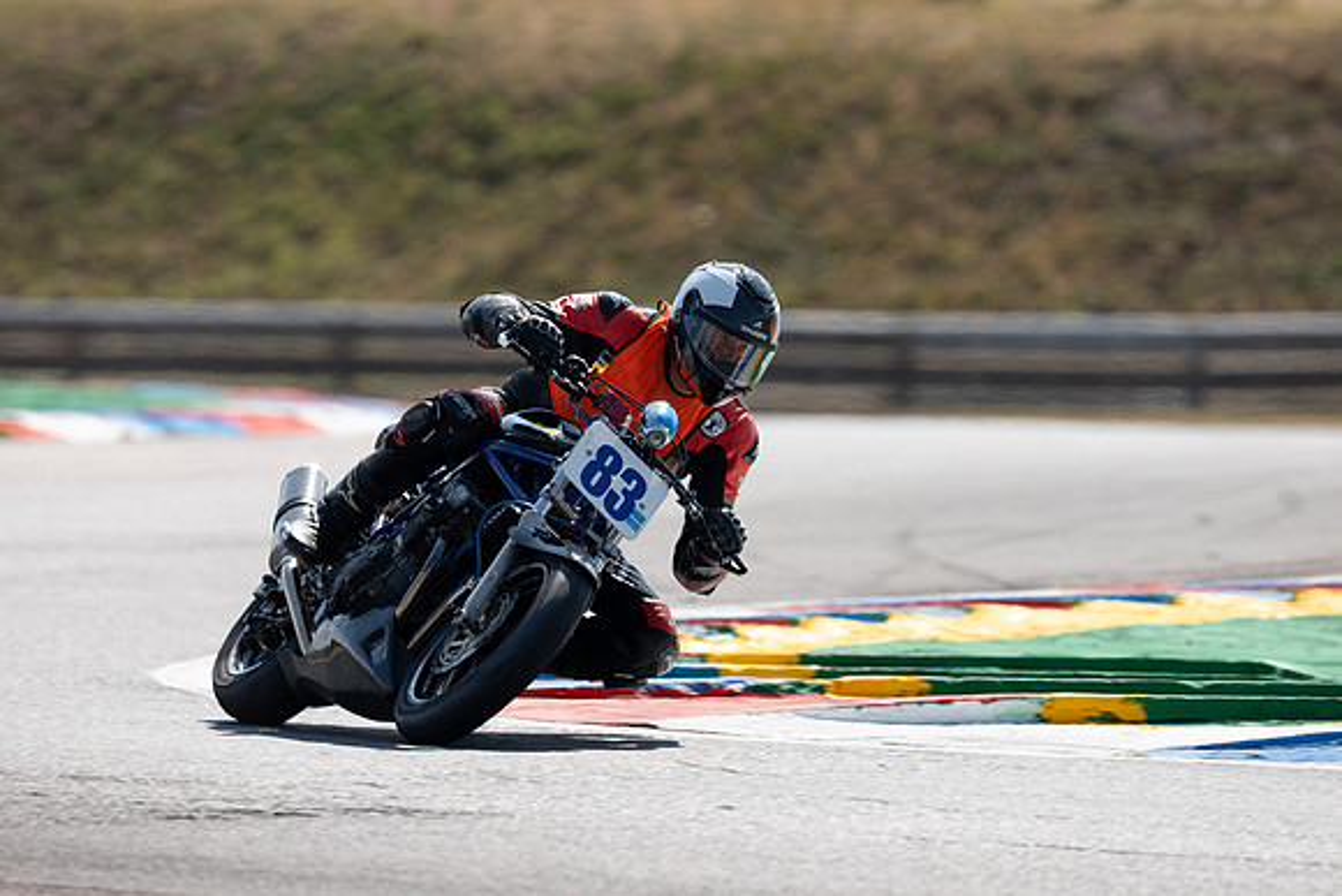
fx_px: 16492
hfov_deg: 4.7
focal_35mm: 442
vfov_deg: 3.1
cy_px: 401
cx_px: 600
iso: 80
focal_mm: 400
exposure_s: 1/400
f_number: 4.5
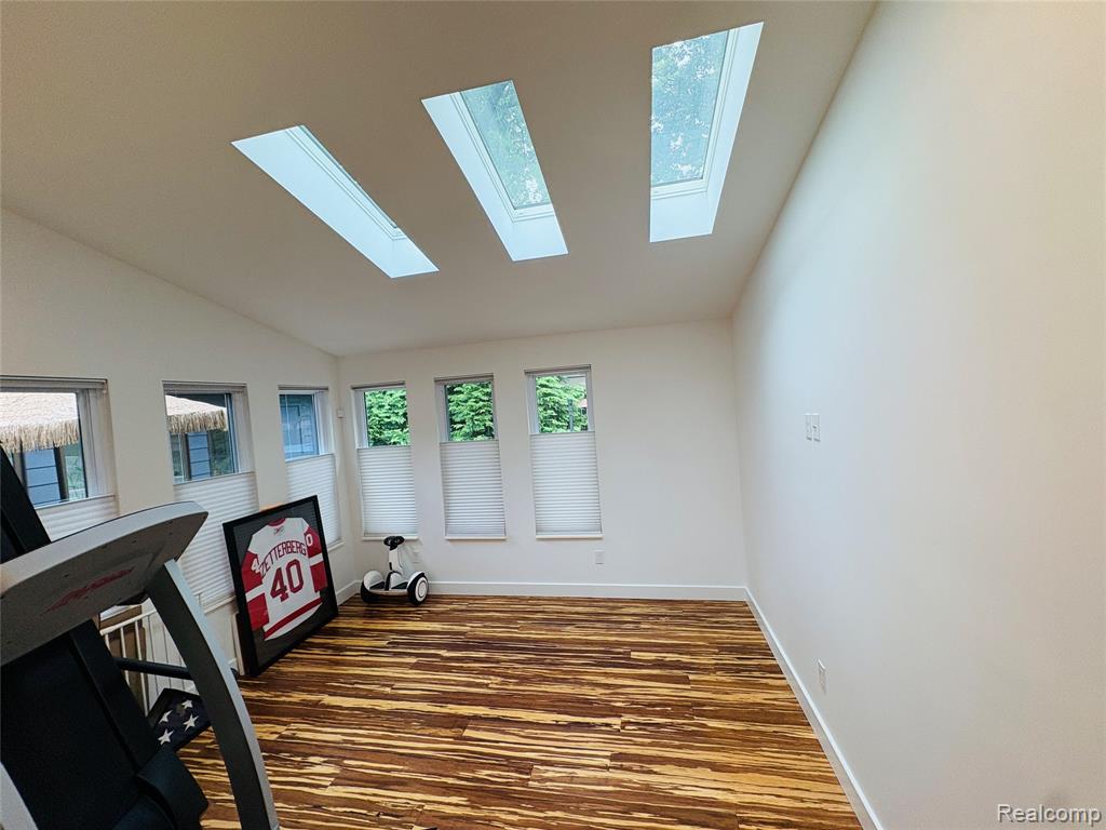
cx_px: 553
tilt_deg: -1.7
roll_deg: +4.0
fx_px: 447
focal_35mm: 14
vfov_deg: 85.7
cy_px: 415
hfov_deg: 102.1
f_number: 2.2
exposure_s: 1/120
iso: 125
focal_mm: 2.22
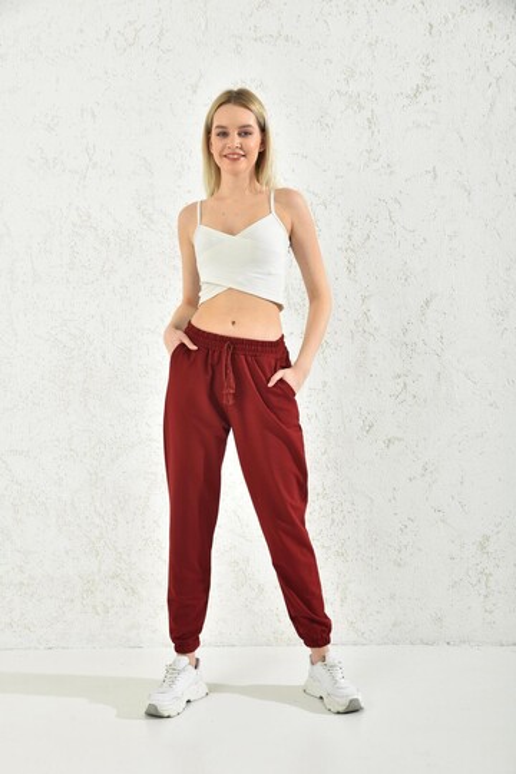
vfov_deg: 39.6
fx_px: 1075
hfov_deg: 27.0
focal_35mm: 50
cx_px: 258
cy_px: 387
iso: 100
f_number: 7.1
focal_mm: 50
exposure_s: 1/160
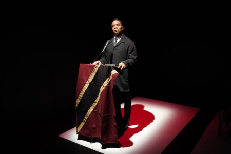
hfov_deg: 57.2
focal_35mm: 33
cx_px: 116
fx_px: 212
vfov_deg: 40.0
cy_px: 77
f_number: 4
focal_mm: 33
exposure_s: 1/640
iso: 2500
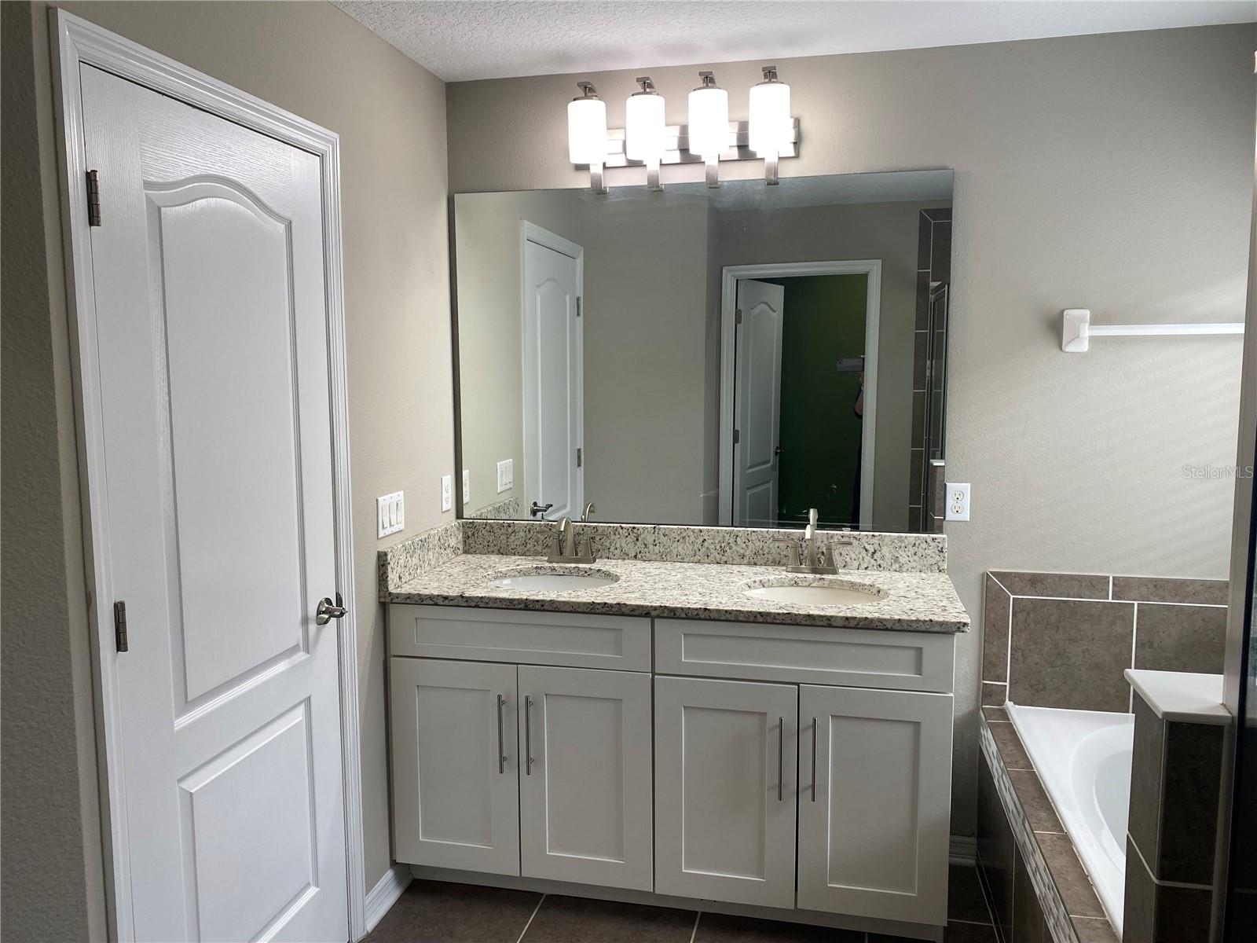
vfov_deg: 53.1
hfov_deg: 67.3
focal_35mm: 26
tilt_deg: -5.4
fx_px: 944
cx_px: 628
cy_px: 472
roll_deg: +0.3
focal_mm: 4.25
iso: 80
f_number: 1.8
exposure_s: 1/120
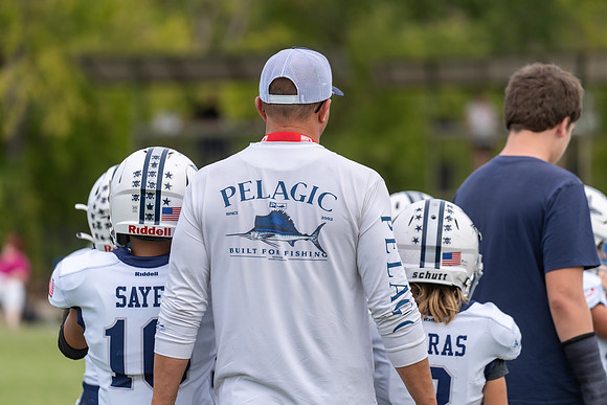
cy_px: 202
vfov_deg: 6.9
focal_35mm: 200
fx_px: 3373
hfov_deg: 10.3
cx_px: 304
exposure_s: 1/1250
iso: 200
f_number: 3.5
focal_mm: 200
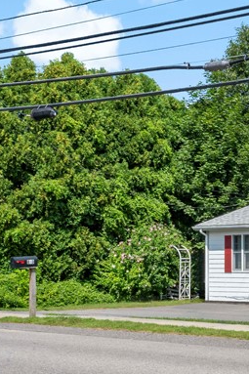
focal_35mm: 68
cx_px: 407
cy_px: 219
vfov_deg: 29.6
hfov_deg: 17.3
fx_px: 706
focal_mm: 24
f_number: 22
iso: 100
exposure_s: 1/40
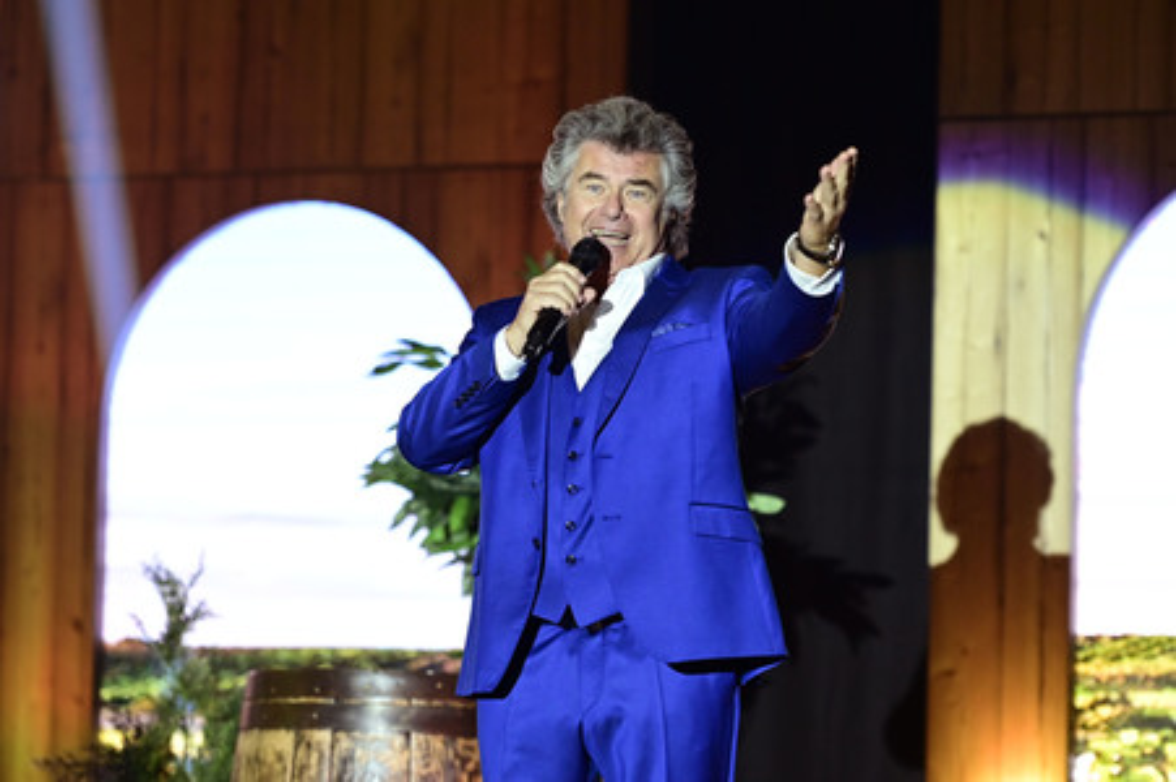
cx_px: 588
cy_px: 391
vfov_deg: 8.6
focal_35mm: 160
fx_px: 5223
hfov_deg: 12.8
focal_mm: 160
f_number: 2.8
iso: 2200
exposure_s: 1/250
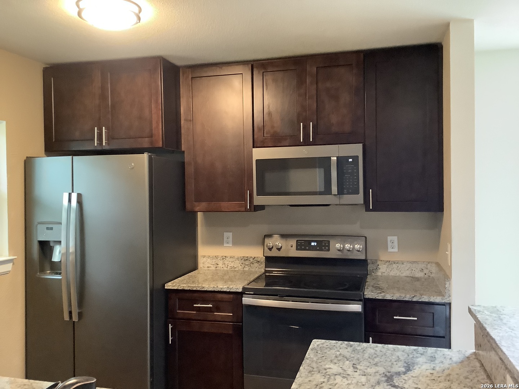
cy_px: 194
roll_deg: +0.8
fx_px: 465
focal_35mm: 31
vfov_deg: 45.4
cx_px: 260
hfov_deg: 58.4
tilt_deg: -1.7
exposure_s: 1/30
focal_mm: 3.3
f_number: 2.4
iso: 640
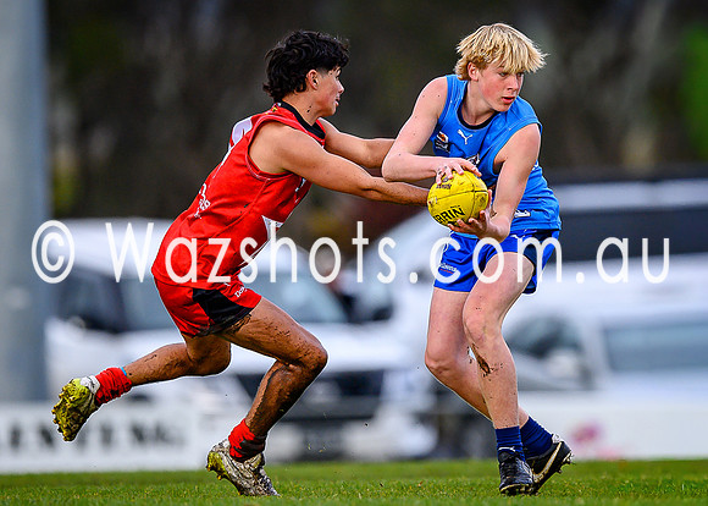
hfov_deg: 1.8
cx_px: 476
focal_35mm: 1119
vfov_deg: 1.3
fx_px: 22490
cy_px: 179
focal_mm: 500
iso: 560
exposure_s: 1/1600
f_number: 4
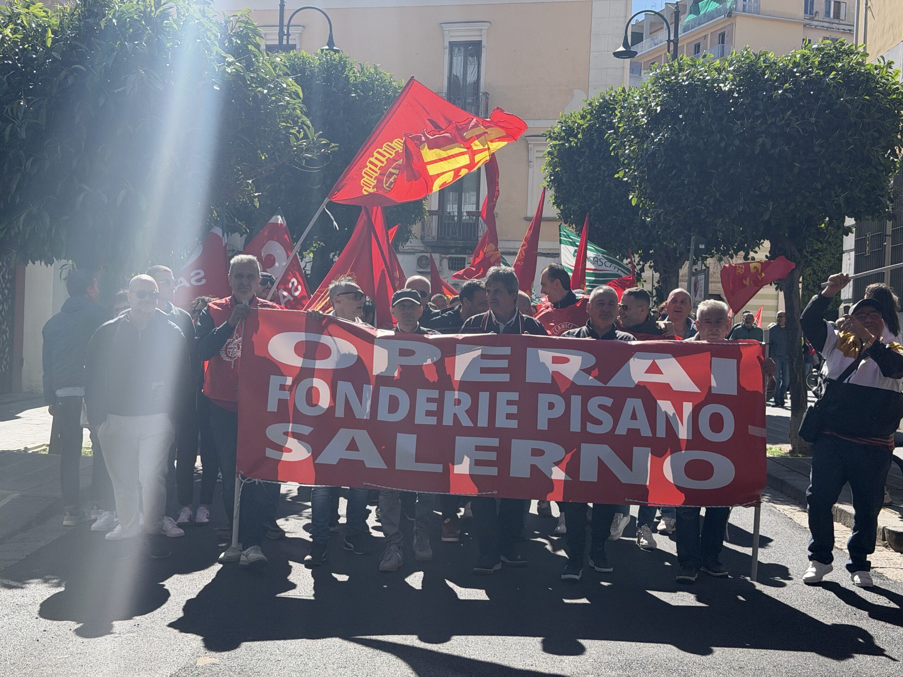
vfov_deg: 30.3
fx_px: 1252
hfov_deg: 39.7
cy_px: 338
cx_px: 452
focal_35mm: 48
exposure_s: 1/4098
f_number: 1.78
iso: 100
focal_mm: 6.76
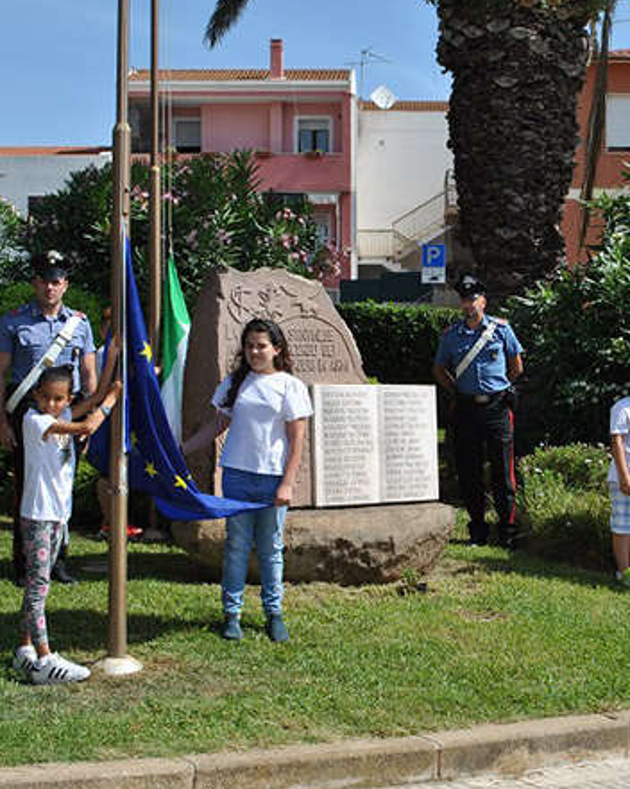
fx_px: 1535
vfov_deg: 28.8
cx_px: 434
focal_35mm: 66
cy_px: 390
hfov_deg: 23.1
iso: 100
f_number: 9
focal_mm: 29
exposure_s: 1/320
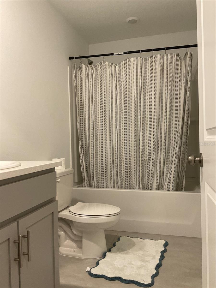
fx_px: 241
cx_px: 108
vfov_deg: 61.7
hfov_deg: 48.2
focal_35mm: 29
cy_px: 144
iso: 100
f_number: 1.8
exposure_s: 1/60
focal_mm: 3
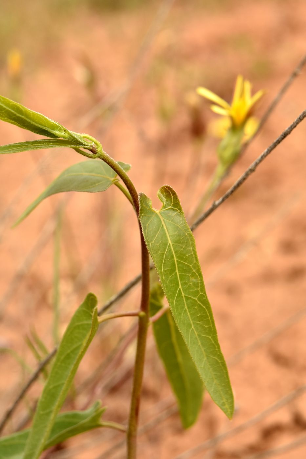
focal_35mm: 75
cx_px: 153
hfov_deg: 18.2
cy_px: 230
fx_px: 956
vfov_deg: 27.0
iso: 250
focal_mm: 50
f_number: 10
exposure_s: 1/400
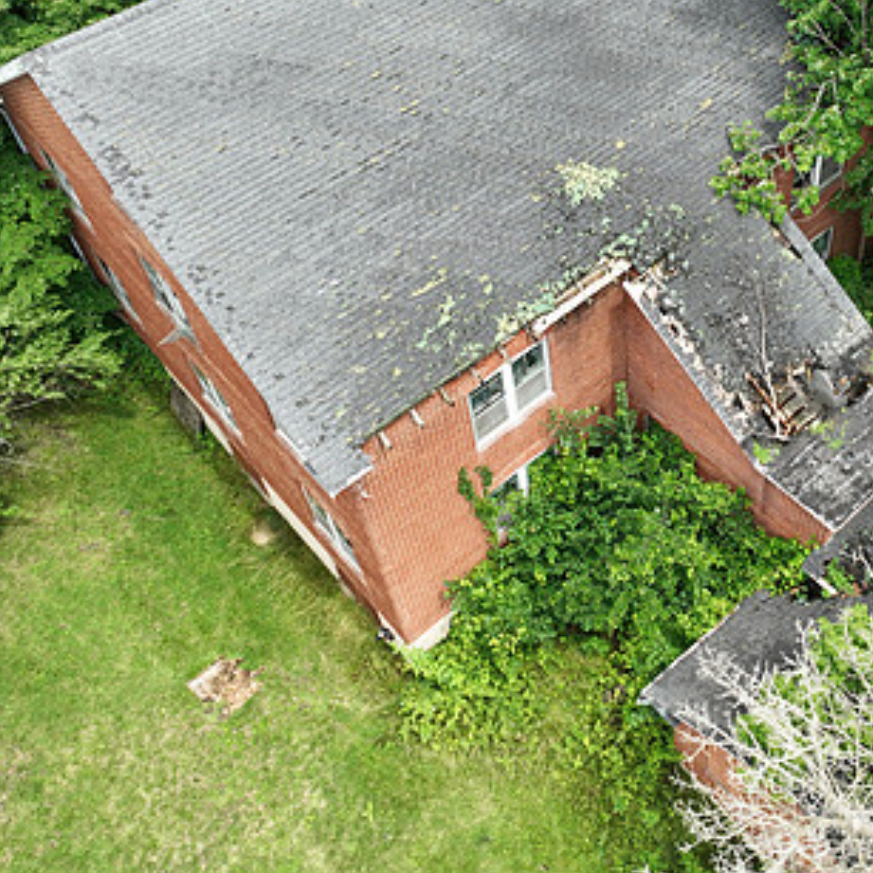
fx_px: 1141
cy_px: 259
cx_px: 626
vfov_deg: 41.1
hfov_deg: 41.0
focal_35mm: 40
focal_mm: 12.29
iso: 100
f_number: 2.8
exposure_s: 1/400
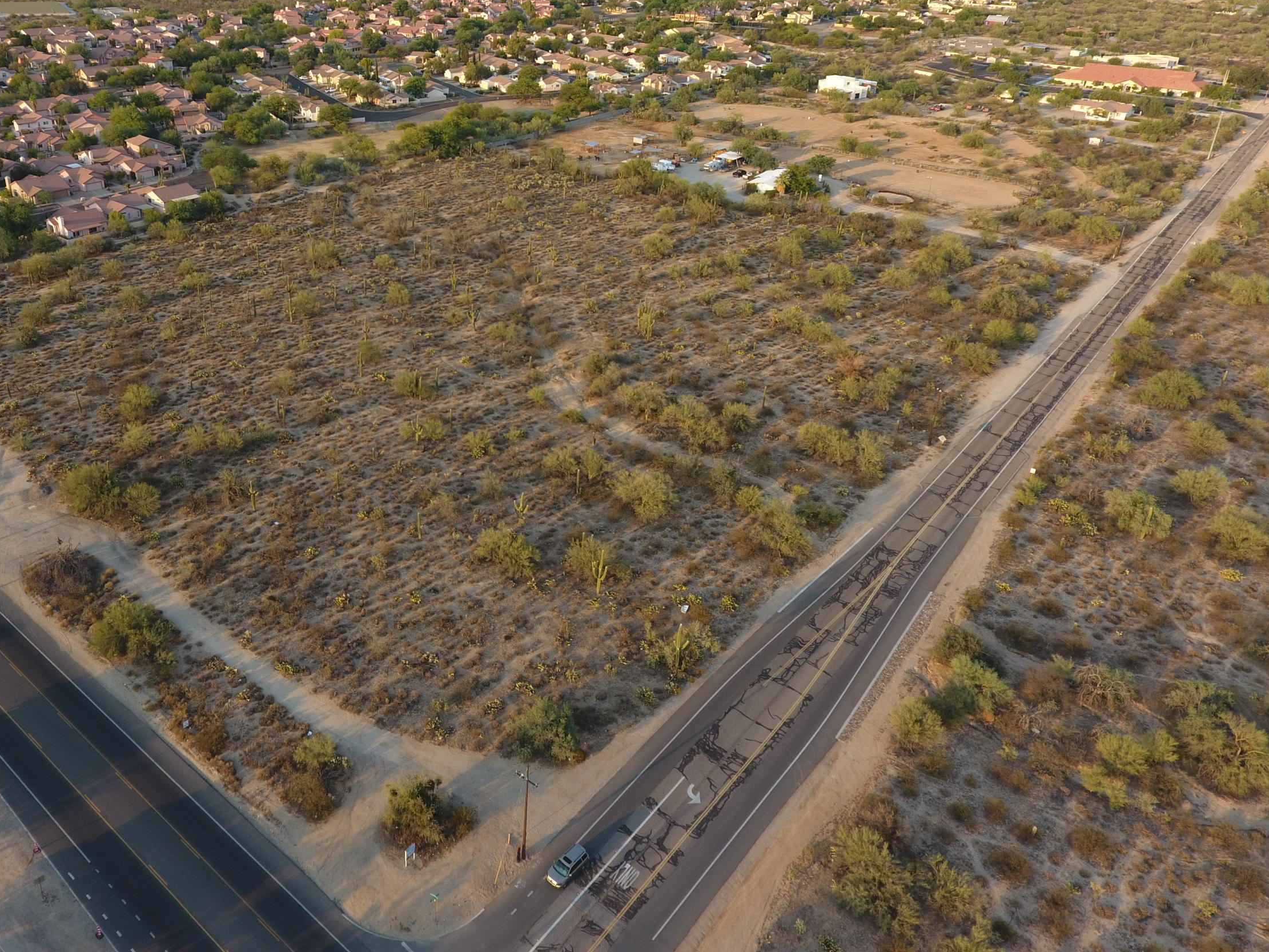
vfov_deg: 50.6
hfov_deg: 63.9
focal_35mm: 27
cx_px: 441
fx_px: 990
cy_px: 334
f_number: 2.8
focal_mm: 3.61
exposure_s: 1/230
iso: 100
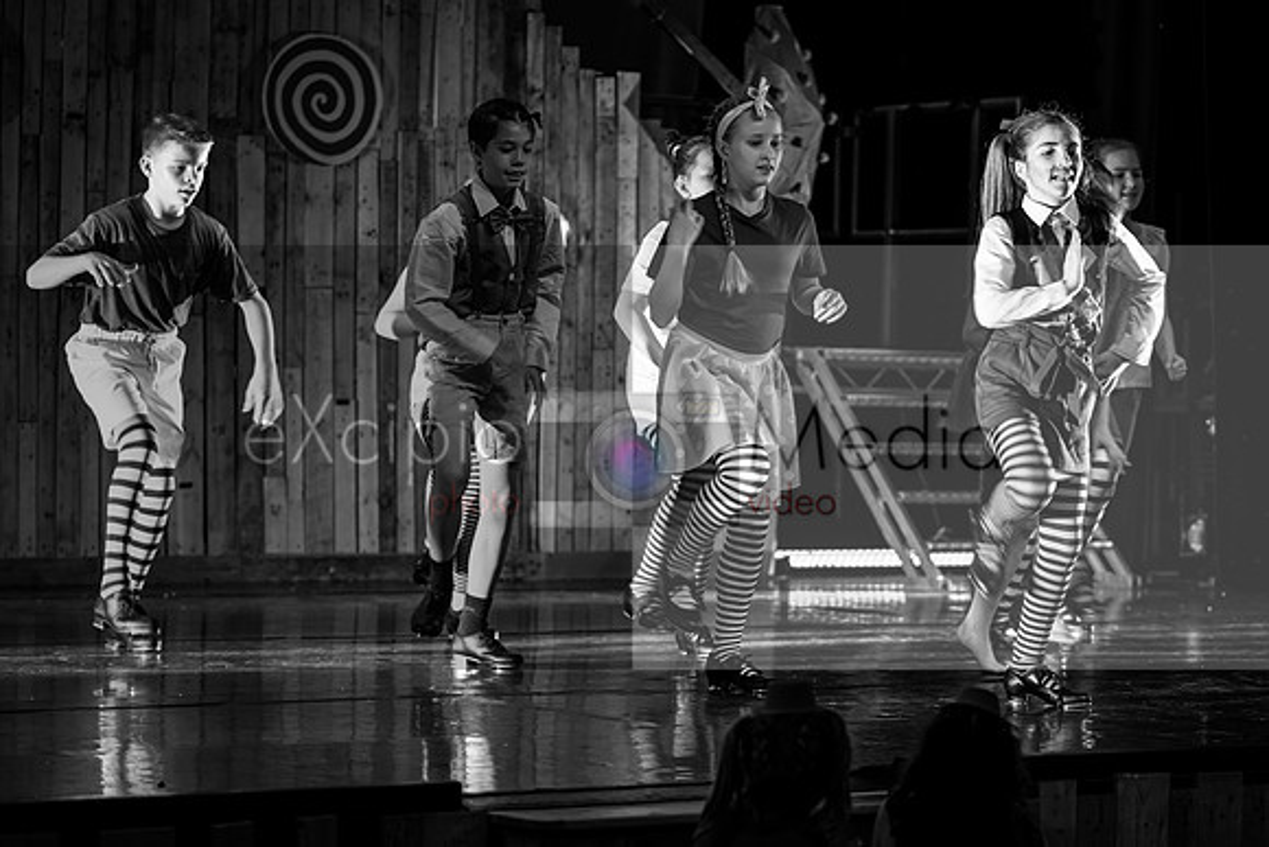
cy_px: 514
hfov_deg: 18.8
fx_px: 3832
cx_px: 727
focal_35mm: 109
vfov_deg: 12.6
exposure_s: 1/50
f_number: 2.8
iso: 160
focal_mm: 89
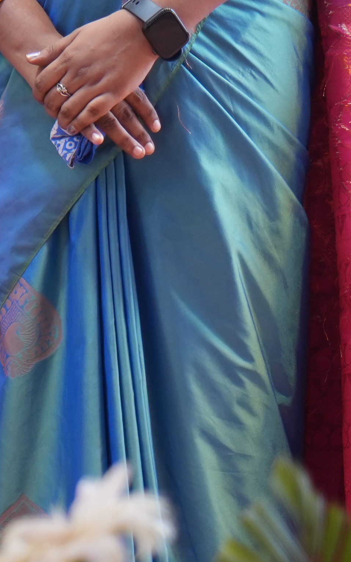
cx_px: -835
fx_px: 4194
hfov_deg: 4.5
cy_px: -173
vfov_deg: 7.6
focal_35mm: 274
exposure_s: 1/125
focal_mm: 59
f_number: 4
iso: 500
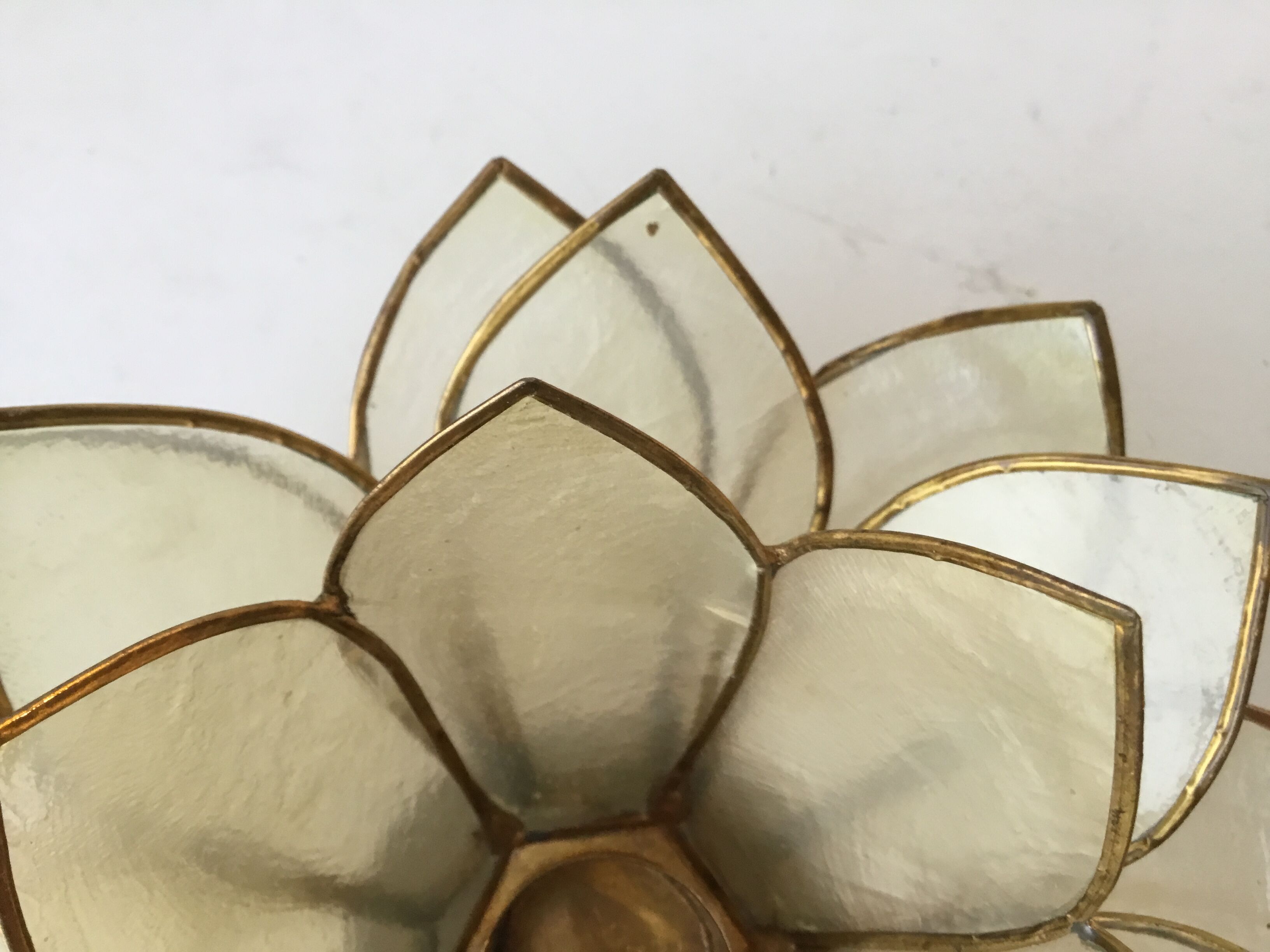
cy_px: 476
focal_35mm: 31
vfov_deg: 45.4
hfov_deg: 58.4
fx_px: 1137
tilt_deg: -70.7
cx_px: 635
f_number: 2.4
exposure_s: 1/33
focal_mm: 3.3
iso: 100
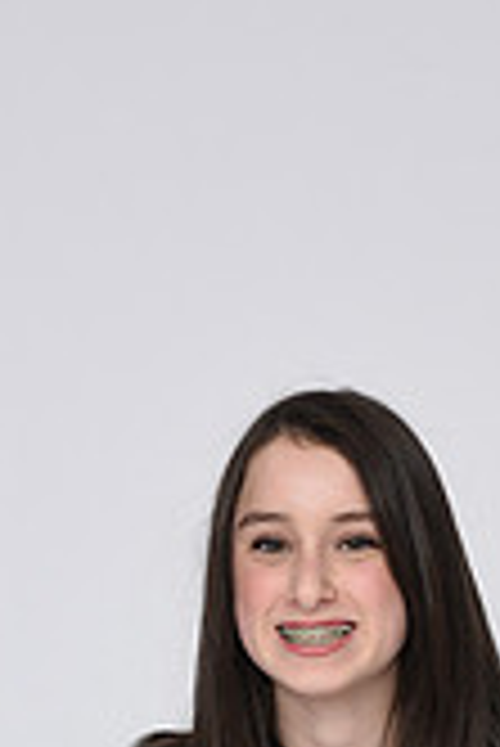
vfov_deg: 12.4
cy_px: 1116
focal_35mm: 157
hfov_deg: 8.8
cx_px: 358
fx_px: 3264
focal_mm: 45
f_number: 7.1
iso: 100
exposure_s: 1/160
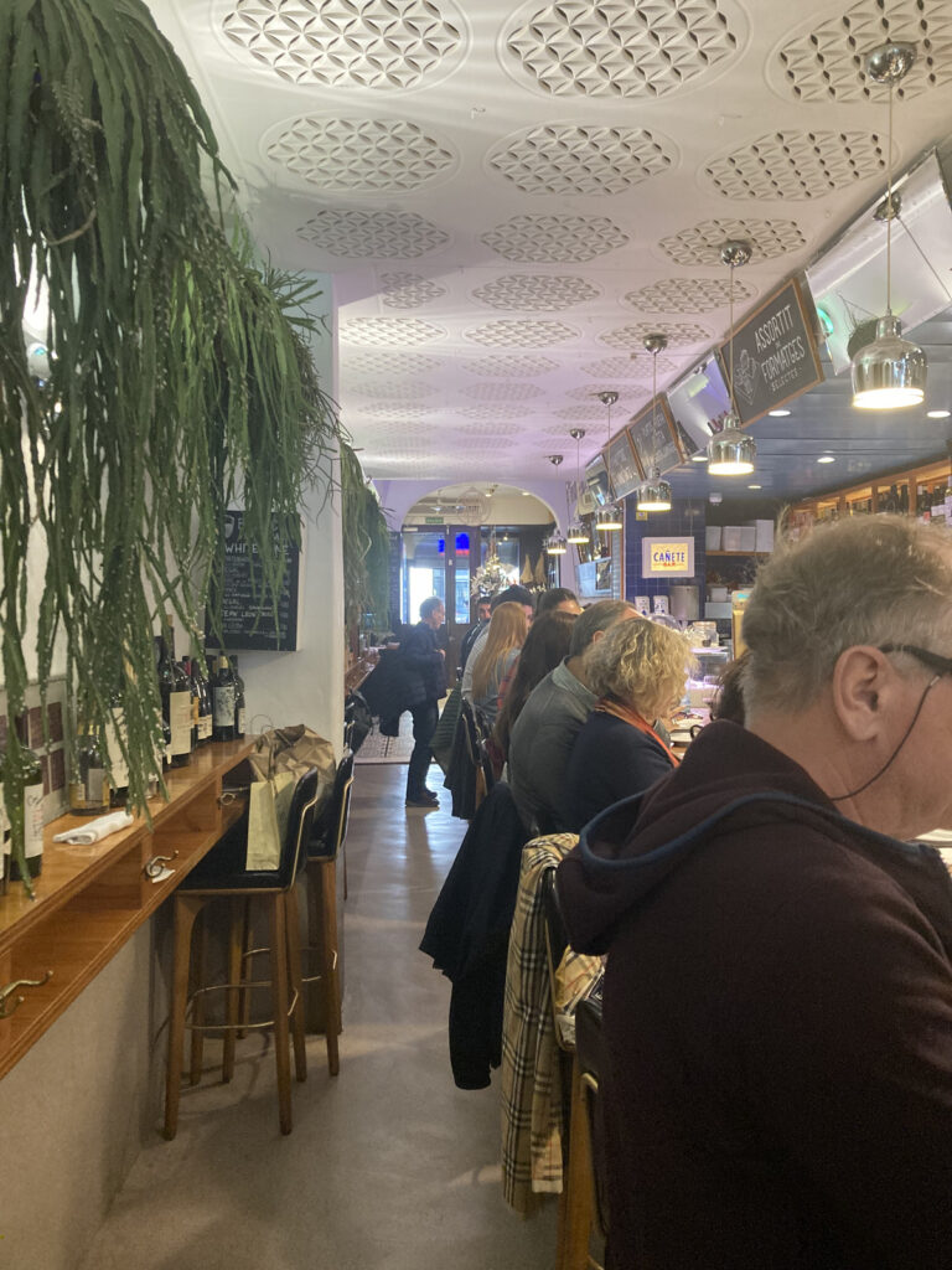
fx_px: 1027
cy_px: 635
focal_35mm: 28
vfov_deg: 63.4
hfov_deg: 49.7
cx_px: 476
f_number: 1.8
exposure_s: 1/50
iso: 250
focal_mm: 3.99
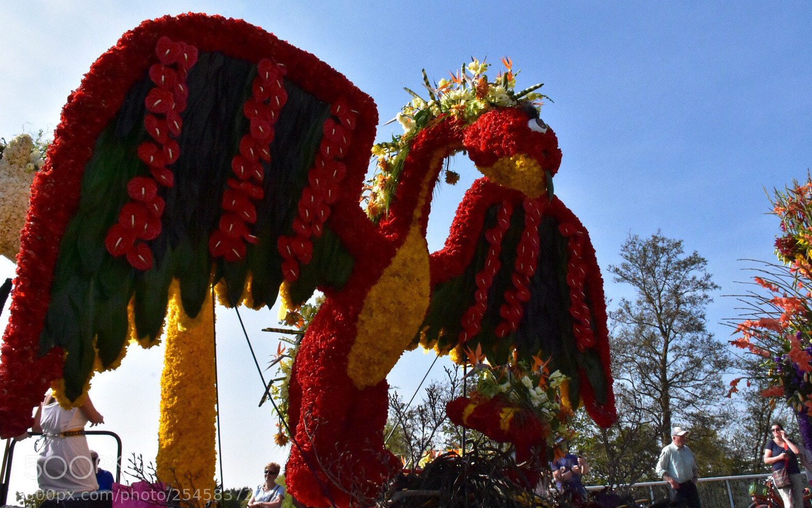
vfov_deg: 44.5
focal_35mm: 28
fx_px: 620
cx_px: 406
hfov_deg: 66.5
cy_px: 260
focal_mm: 18
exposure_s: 1/5000
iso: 12800
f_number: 16
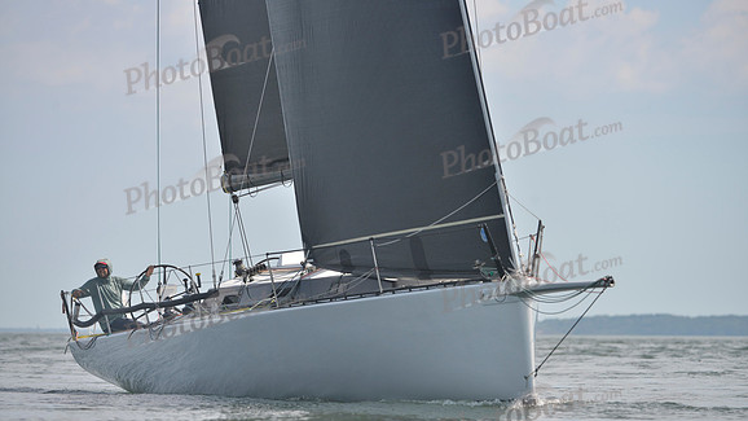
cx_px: 374
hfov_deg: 7.6
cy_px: 230
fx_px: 5632
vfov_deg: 4.3
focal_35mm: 284
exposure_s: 1/1000
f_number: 5.6
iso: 200
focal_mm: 270
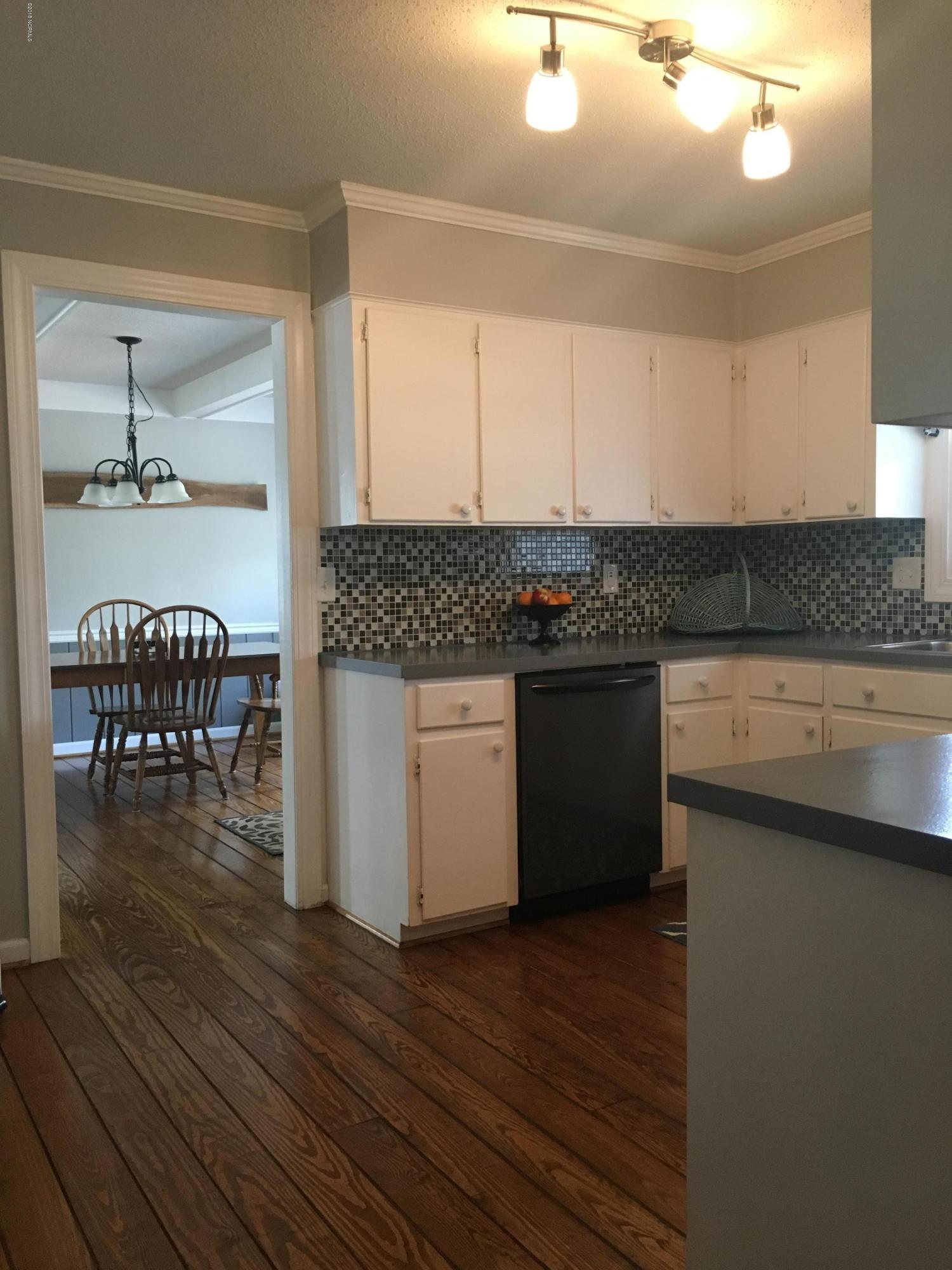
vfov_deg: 61.7
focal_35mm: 29
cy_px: 635
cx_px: 476
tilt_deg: -3.9
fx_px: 1063
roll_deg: +0.2
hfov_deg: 48.2
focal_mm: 4.15
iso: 160
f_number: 2.2
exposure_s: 1/30
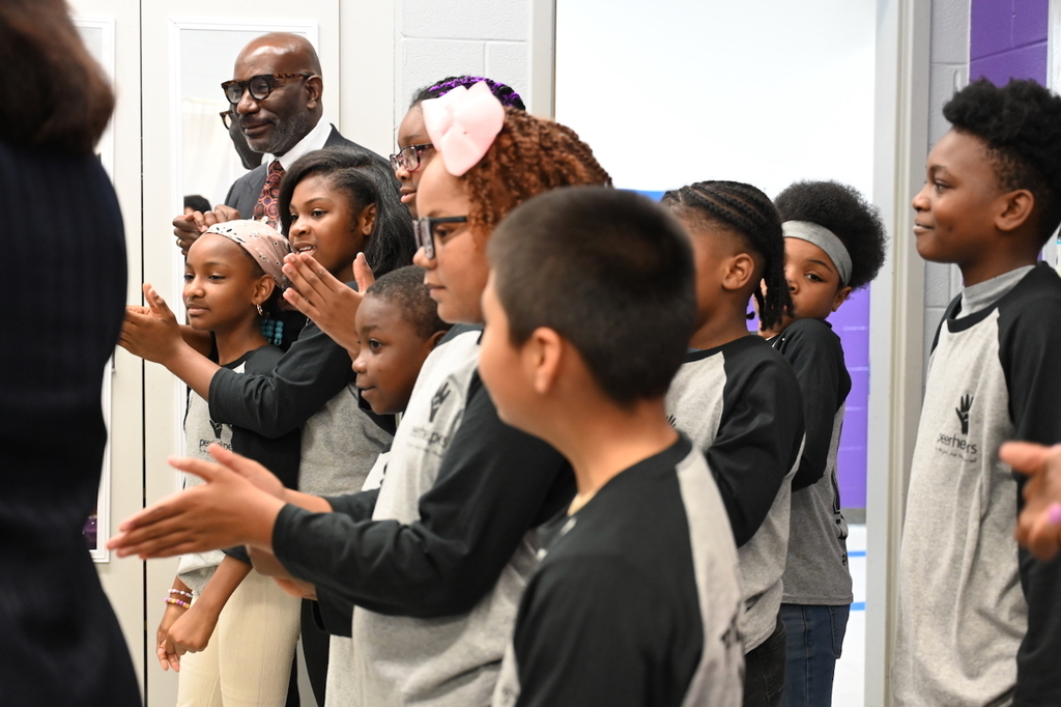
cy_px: 354
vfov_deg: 27.5
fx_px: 1444
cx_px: 530
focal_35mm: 49
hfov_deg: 40.4
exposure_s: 1/80
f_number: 4
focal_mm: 49
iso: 3200
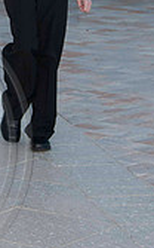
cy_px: -52
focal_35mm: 227
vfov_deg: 9.1
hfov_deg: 5.7
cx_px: -54
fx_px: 1528
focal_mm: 55
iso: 100
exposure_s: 1/200
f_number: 5.6
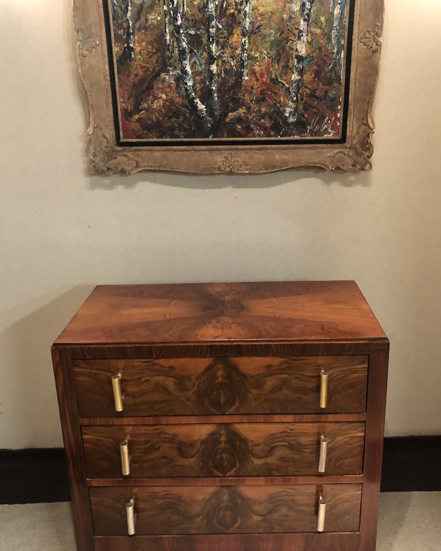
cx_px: 240
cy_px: 277
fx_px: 555
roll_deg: +1.8
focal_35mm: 34
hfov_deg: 43.3
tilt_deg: -16.3
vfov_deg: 52.8
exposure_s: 1/14
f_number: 1.8
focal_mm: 3.99
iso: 100
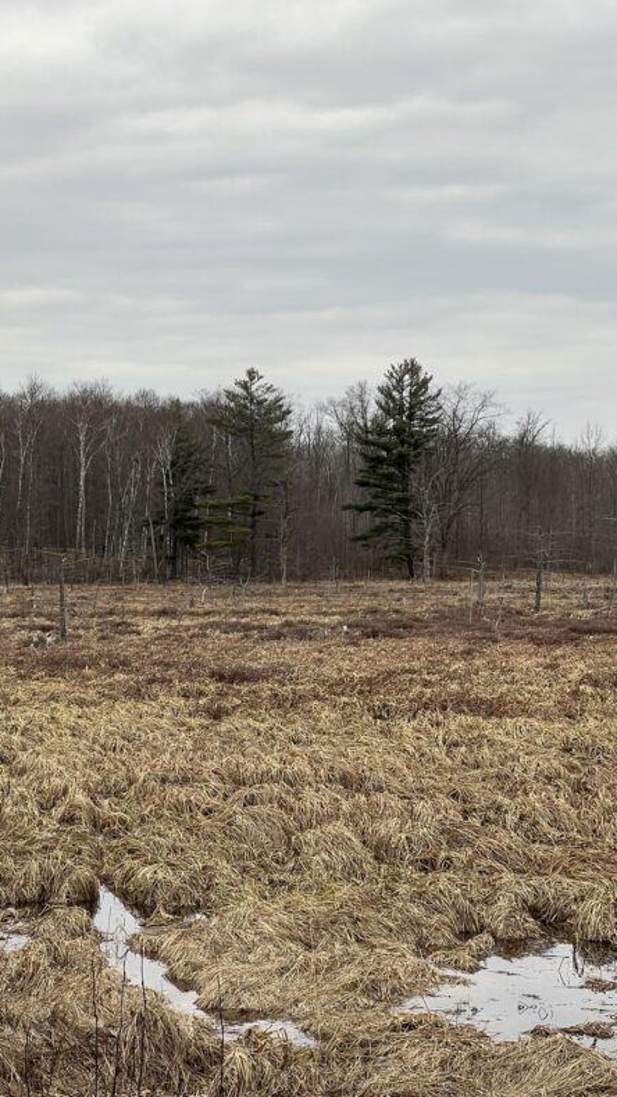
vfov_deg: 25.0
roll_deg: -0.2
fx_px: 2474
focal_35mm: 85
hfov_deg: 14.2
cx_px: 302
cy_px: 543
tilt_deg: +0.5
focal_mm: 9
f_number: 2.8
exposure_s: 1/99
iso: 32
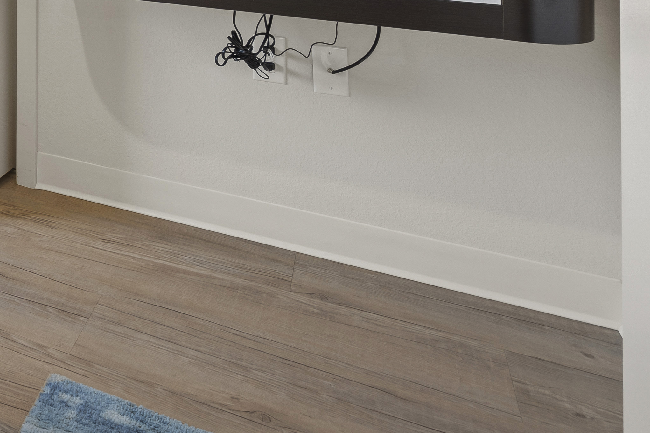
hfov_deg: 31.1
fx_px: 849
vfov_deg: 23.9
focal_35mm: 47
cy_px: -180
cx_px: -221
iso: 100
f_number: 10
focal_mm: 16
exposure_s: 2
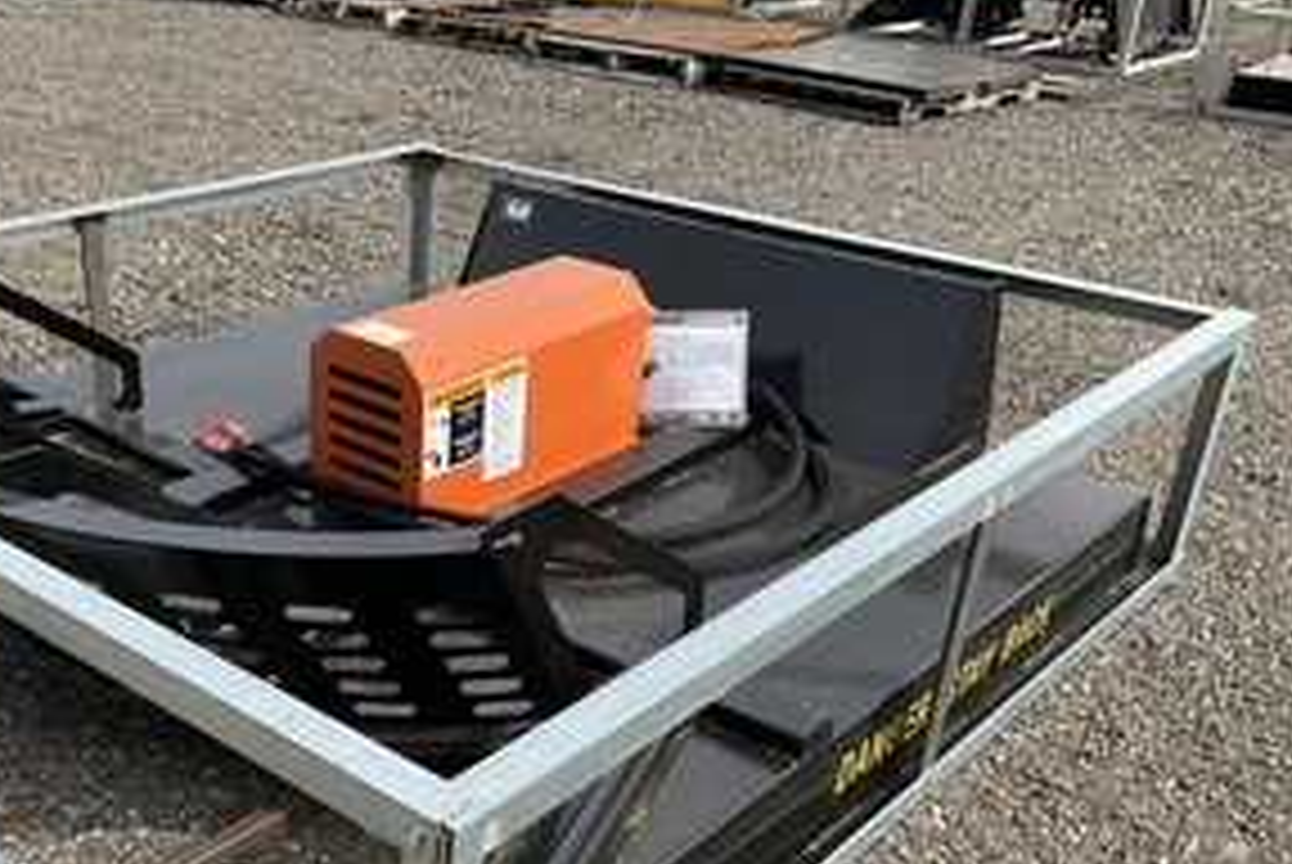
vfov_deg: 31.5
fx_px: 1509
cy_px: 621
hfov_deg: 45.4
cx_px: 401
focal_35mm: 42
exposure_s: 1/792
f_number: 1.8
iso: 25
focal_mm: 3
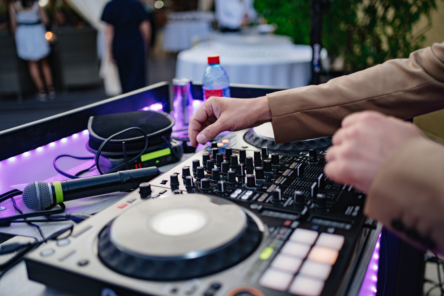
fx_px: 432
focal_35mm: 35
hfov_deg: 54.4
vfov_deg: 37.9
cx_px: 222
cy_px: 148
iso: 320
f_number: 1.8
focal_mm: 35
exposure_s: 1/200
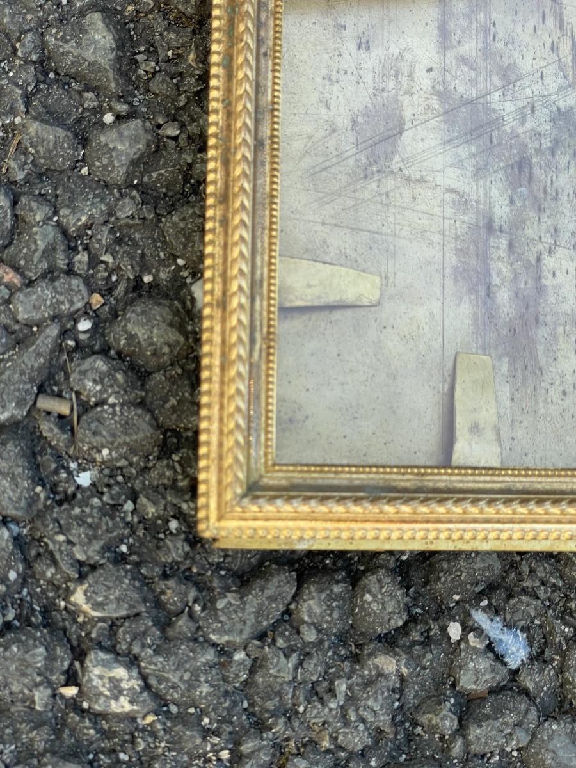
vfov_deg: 36.8
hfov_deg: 28.0
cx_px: 288
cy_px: 384
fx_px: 1154
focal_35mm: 52
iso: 25
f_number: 2
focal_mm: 6
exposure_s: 1/152
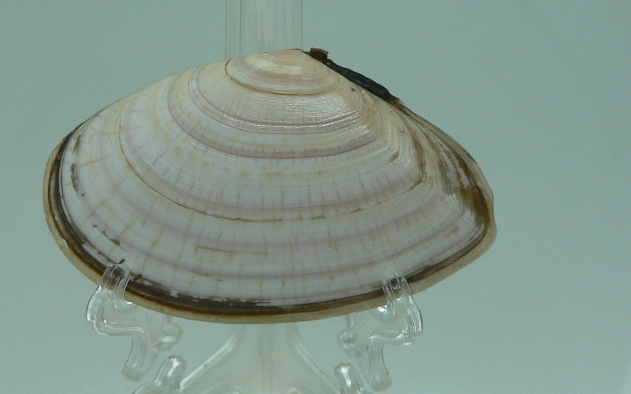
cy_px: 188
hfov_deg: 43.4
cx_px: 267
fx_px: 791
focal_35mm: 46
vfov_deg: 28.0
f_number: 2.8
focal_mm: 4.6
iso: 80
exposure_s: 1/60
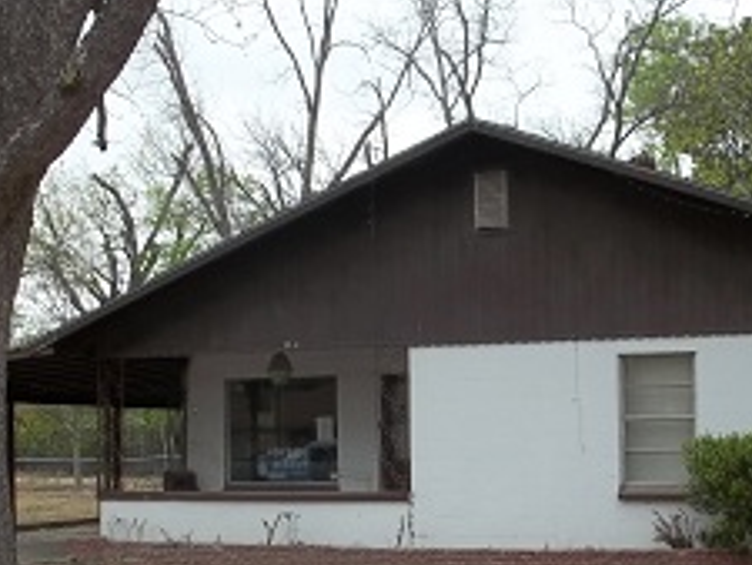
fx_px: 1369
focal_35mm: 63
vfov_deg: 23.1
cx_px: 433
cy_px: 415
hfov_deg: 30.7
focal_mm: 5.9
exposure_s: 1/320
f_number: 3.3
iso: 64
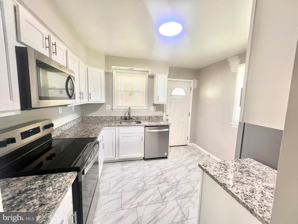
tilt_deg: -6.4
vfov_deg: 89.9
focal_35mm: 13
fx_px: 112
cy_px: 112
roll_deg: -0.8
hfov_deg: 106.2
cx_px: 149
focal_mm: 1.57
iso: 200
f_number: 1.8
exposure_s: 1/120
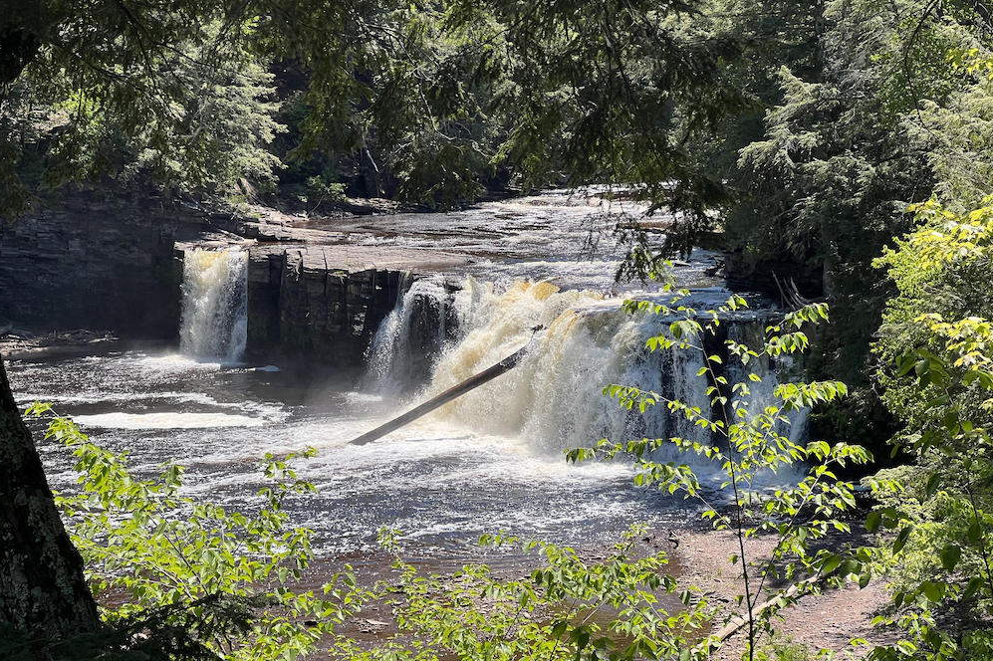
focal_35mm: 81
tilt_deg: -5.5
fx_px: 2233
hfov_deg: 25.1
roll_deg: +1.7
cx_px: 495
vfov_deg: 16.8
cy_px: 305
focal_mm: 9
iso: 32
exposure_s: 1/612
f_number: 2.8
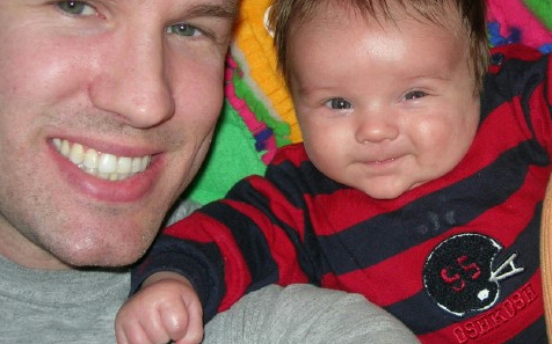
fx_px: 977
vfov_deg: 20.0
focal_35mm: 65
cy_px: 133
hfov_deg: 30.9
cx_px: 422
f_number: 2.8
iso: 64
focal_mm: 7.8
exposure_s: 1/60.1
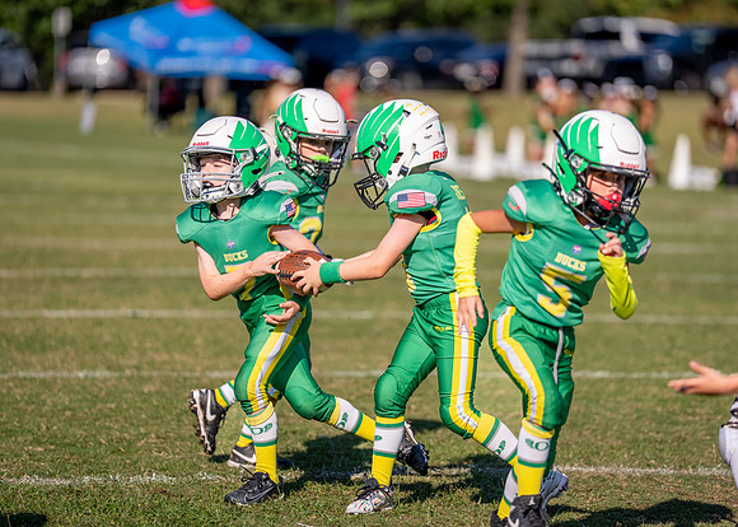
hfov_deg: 9.1
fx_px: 4657
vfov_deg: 6.5
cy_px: 257
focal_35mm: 222
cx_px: 410
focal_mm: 200
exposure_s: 1/5000
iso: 250
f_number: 2.8
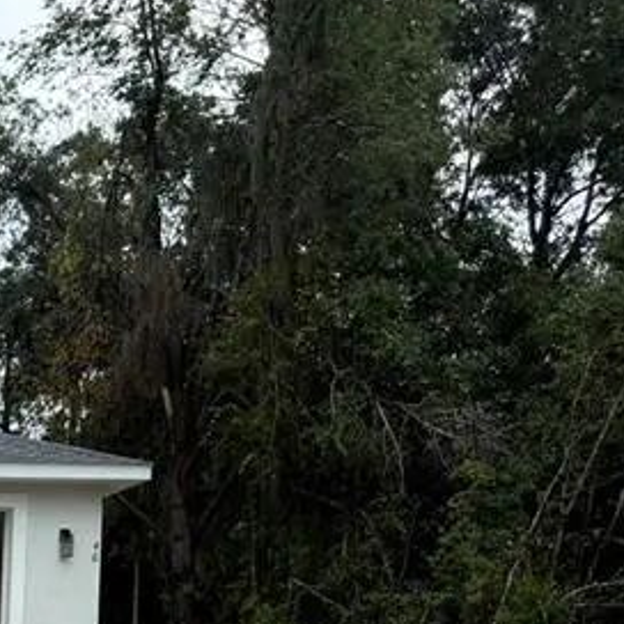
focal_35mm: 80
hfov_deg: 18.2
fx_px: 1632
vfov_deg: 20.3
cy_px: 750
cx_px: -422
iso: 100
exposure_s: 1/2110
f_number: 1.78
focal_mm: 6.76
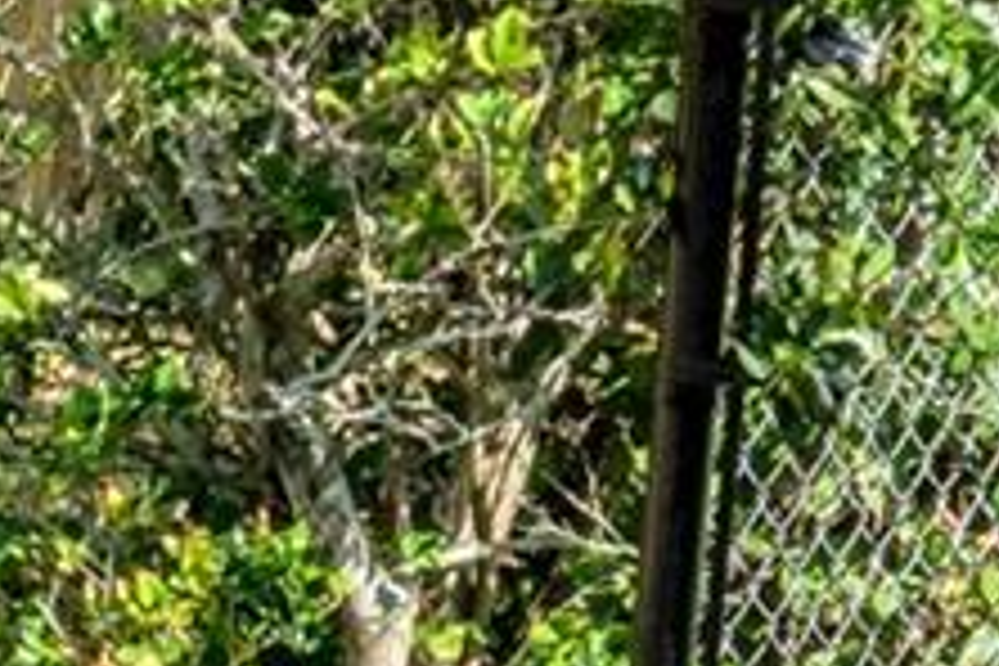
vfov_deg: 6.8
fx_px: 5411
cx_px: -621
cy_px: 1382
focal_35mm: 195
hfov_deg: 10.1
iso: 320
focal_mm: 27
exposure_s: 1/50
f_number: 18
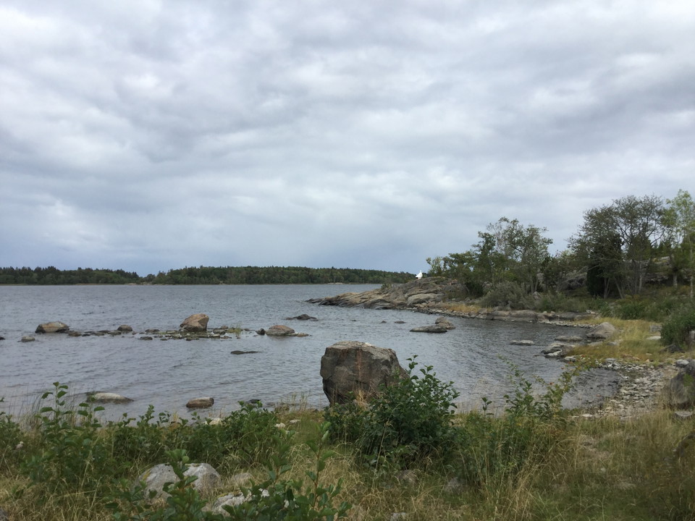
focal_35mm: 31
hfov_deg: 58.4
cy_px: 260
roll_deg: -0.8
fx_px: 622
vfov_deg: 45.4
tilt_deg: +0.1
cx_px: 348
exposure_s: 1/791
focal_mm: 3.3
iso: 25
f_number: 2.4
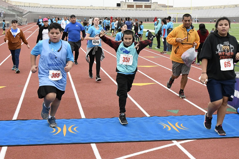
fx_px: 378
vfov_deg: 23.8
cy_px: 66
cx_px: 131
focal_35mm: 57
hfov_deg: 35.0
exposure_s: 1/1000
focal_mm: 26
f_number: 8
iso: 5000
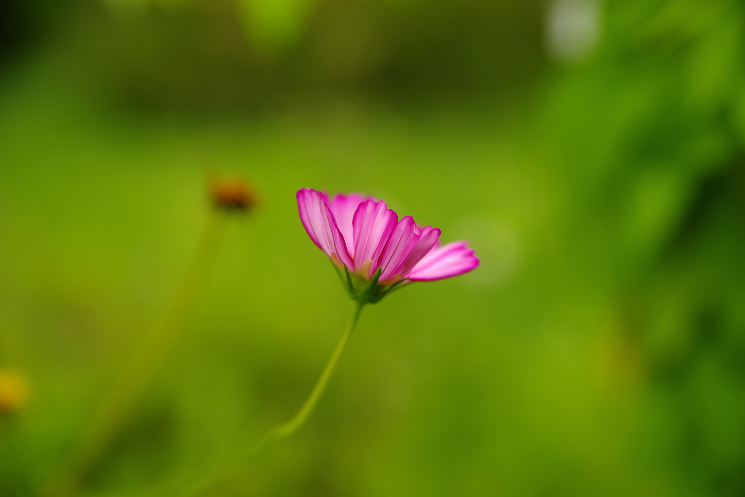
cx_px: 372
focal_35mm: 75
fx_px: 1553
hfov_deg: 27.0
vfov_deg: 18.2
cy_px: 248
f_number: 3.5
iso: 100
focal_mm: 75
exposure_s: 1/60
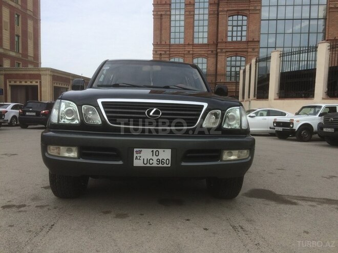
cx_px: 169
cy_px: 126
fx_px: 283
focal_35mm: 29
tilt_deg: -1.8
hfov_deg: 61.7
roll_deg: +0.0
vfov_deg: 48.2
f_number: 2.2
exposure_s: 1/954
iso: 32
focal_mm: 4.15
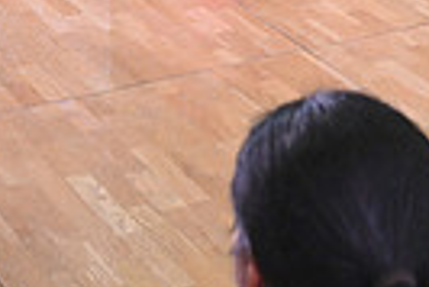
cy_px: -282
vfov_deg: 8.8
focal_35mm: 148
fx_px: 1766
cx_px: 194
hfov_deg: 13.9
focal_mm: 34
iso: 3200
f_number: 4.5
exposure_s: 1/400
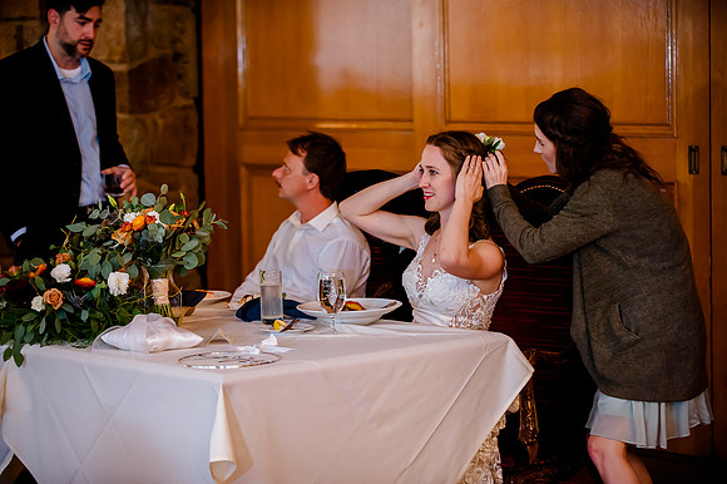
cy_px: 242
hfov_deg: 20.0
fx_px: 2059
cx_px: 364
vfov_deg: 13.4
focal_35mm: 102
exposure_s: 1/160
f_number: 2.8
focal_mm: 102
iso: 4000
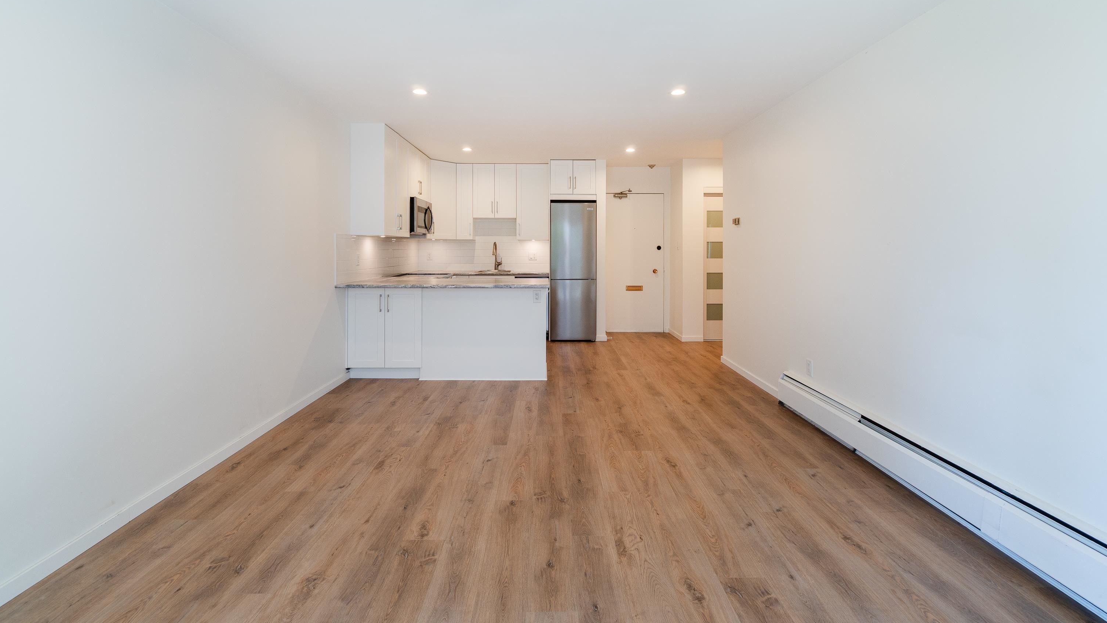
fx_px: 470
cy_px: 254
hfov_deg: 99.4
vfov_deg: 66.5
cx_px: 561
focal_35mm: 16
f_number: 8
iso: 200
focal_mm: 10
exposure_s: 1/8
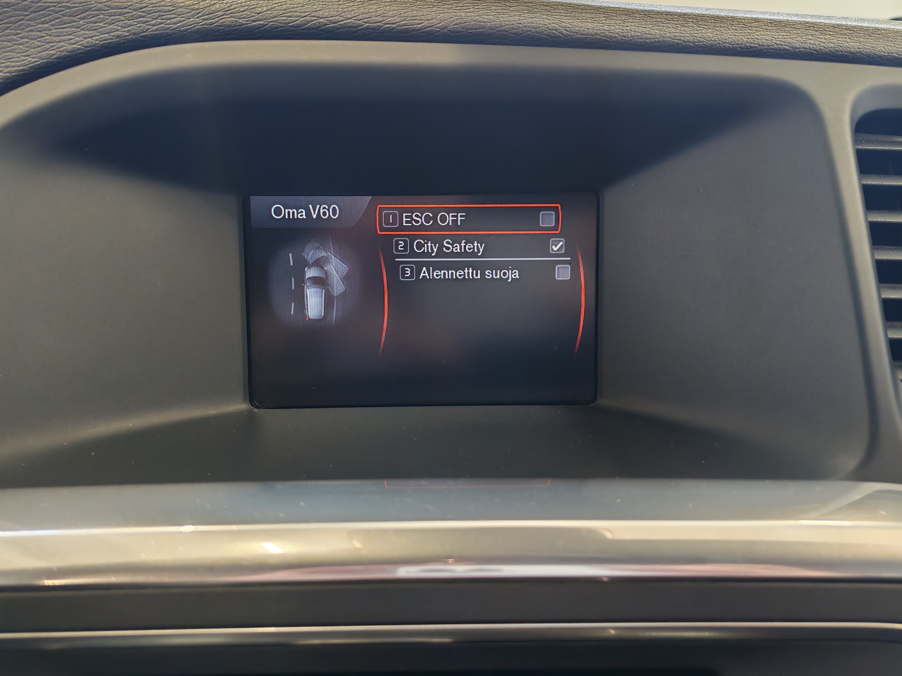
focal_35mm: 31
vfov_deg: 45.4
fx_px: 808
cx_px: 451
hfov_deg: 58.4
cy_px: 338
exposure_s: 1/100
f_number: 1.9
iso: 1000
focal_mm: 6.12
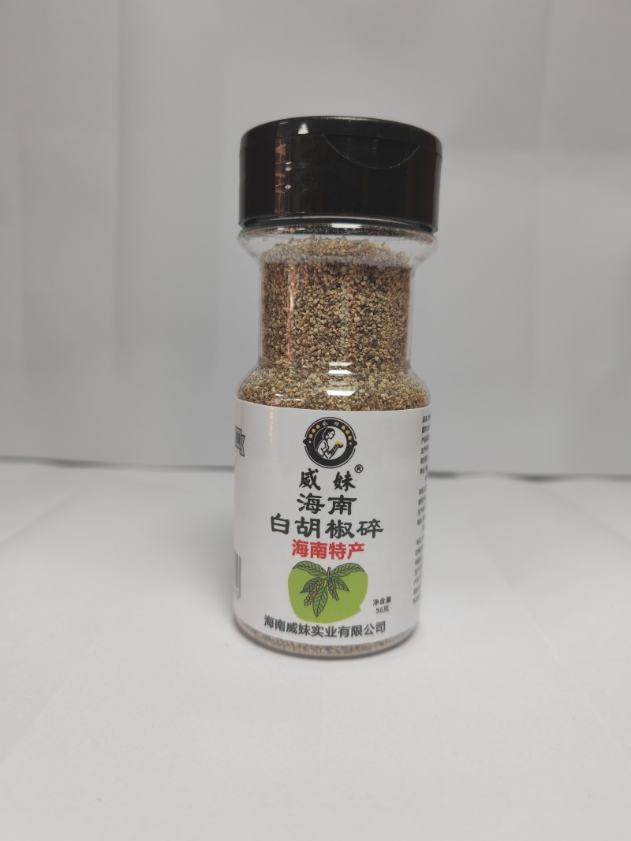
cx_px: 316
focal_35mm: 27
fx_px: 656
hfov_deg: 51.3
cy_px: 420
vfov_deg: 65.3
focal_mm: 6.12
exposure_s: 1/100
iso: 500
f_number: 1.9
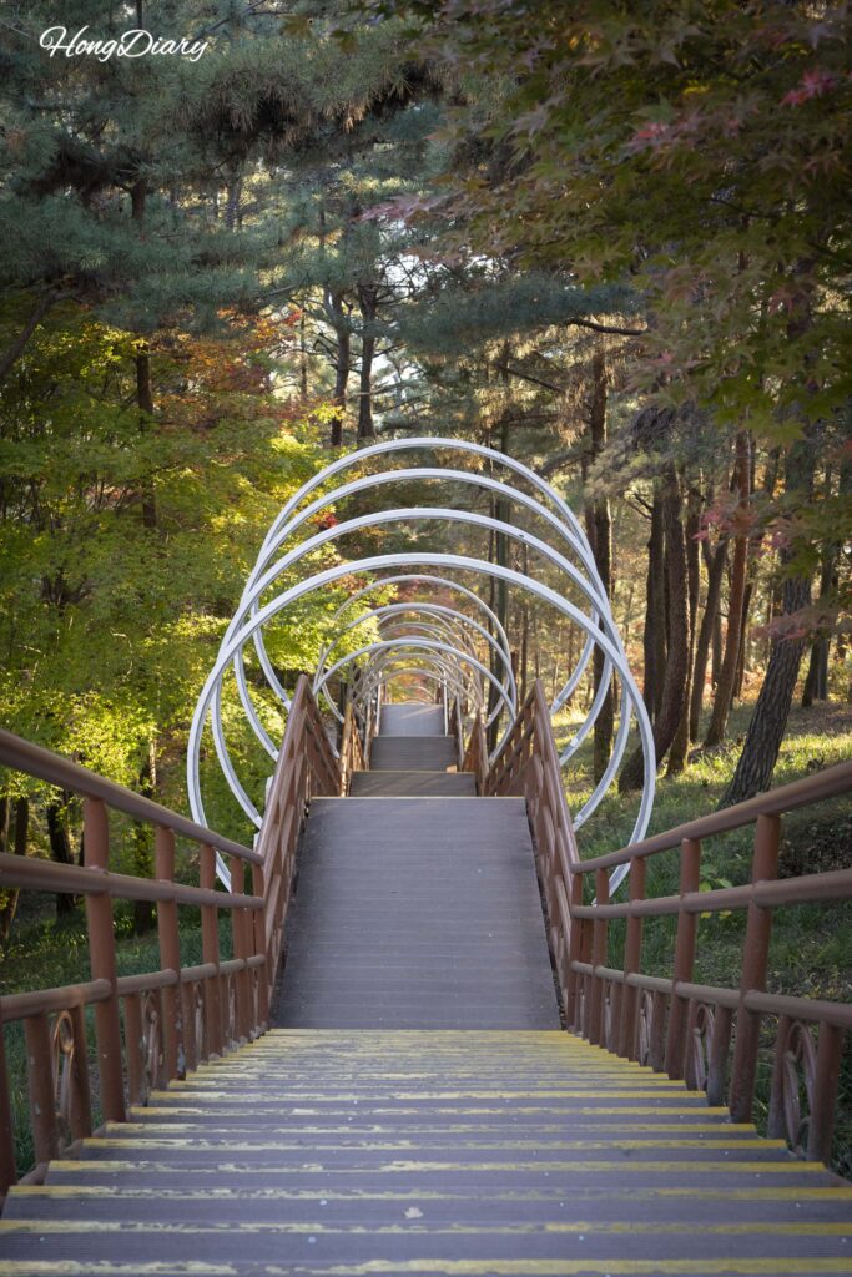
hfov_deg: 28.7
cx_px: 426
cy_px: 638
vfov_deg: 41.9
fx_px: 1668
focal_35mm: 47
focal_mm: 47
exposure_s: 1/160
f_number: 5.6
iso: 1600
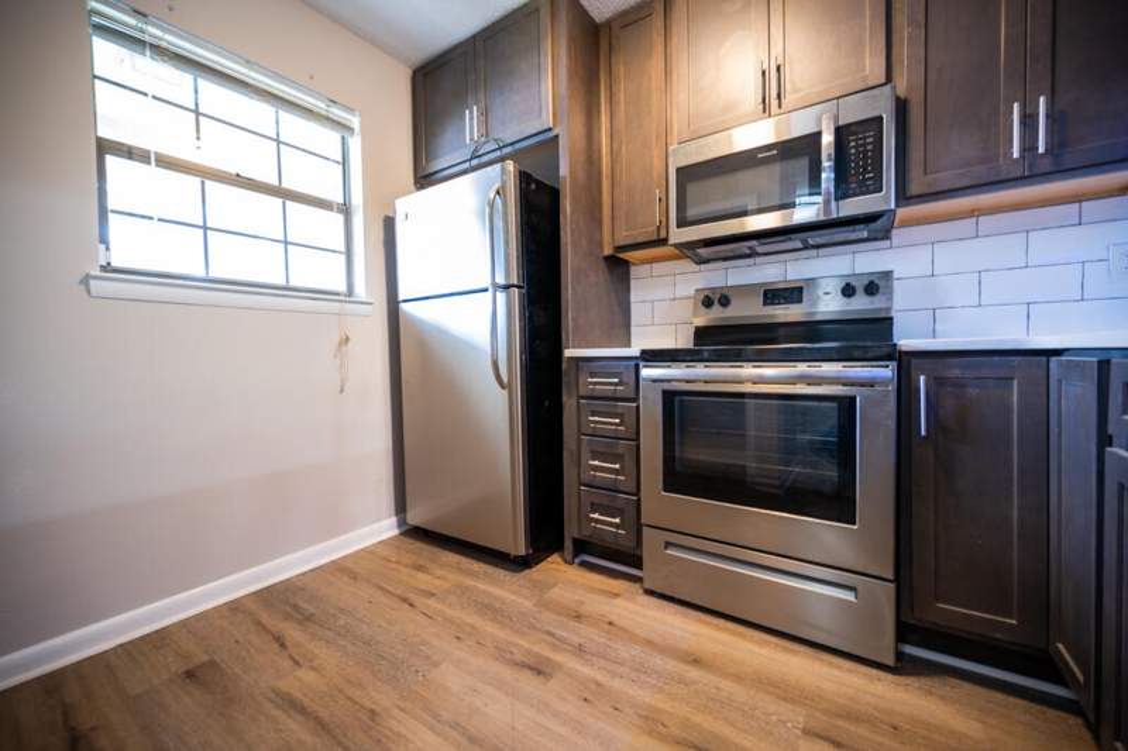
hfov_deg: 104.3
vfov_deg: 81.2
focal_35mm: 14
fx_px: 439
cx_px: 564
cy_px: 376
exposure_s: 1/5
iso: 250
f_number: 4
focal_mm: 14
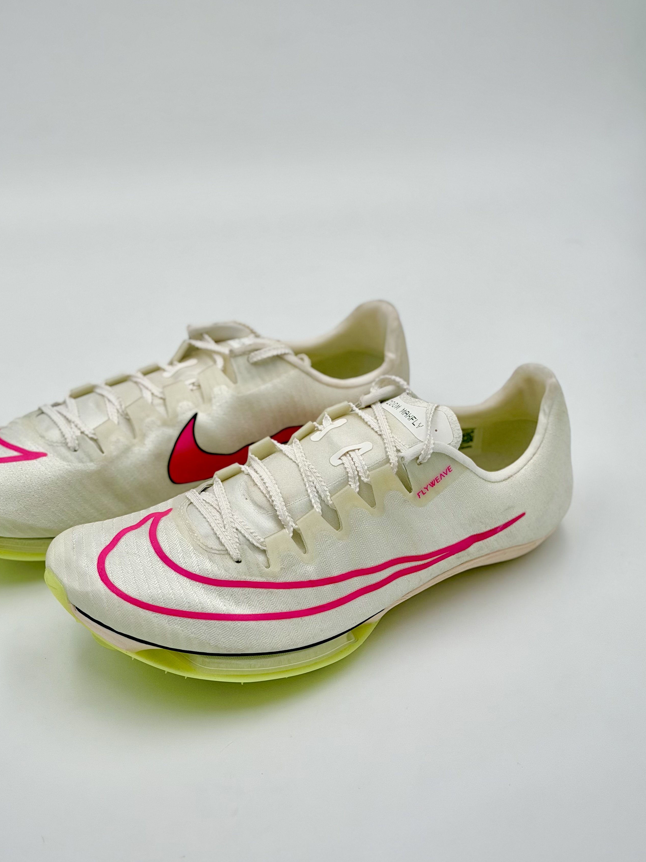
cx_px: 267
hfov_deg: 25.6
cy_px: 380
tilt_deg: -34.0
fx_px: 1418
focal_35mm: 57
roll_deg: -1.7
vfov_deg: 33.7
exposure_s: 1/975
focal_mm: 6.76
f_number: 1.78
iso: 64
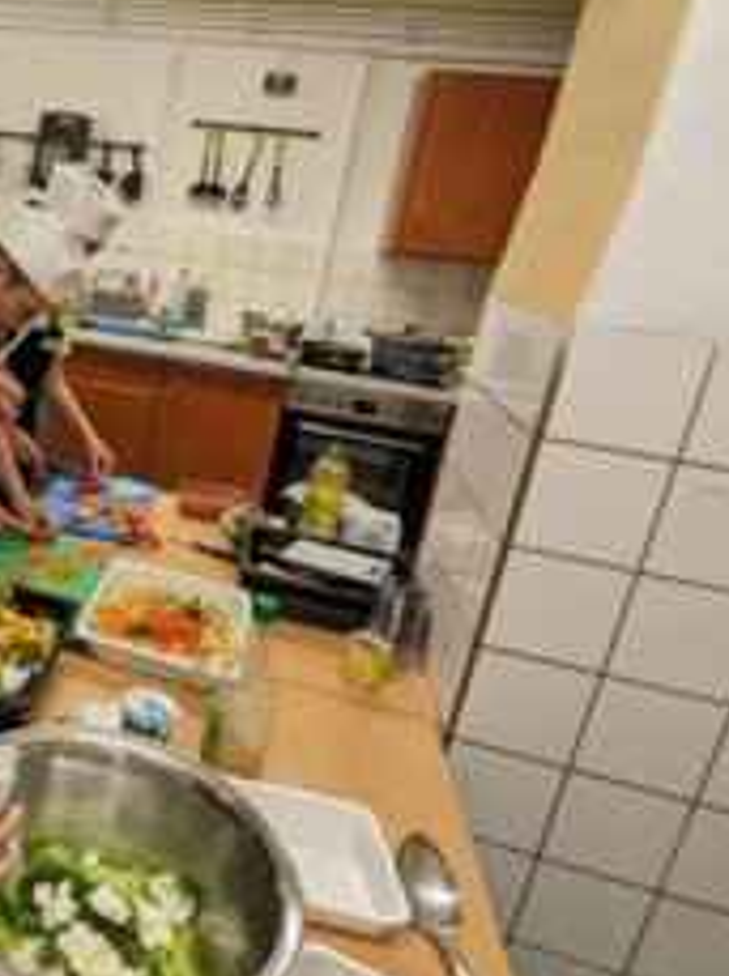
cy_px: 430
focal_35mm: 28
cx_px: -4
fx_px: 788
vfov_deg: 63.3
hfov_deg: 42.6
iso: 192
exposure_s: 1/100
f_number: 2.2
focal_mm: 2.35
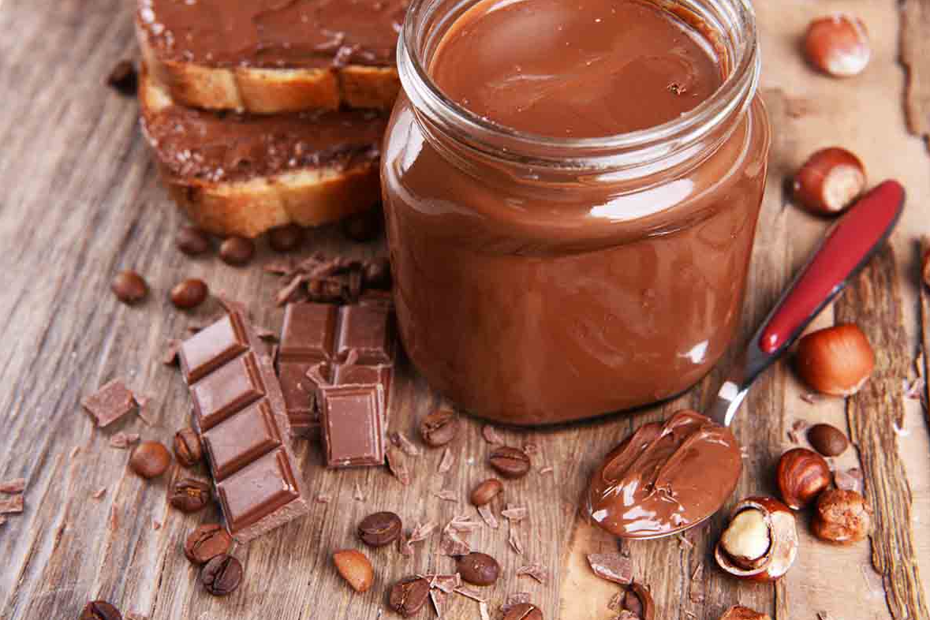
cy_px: 314
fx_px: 1472
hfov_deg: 35.1
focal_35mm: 57
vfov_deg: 23.8
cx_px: 472
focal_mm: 56
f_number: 9
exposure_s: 1/125
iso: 125
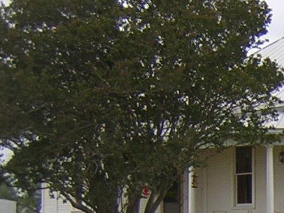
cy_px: 289
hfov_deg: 13.6
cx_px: 483
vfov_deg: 10.9
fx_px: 1083
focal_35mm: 132
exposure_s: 1/456
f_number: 2.6
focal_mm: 4.7
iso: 100
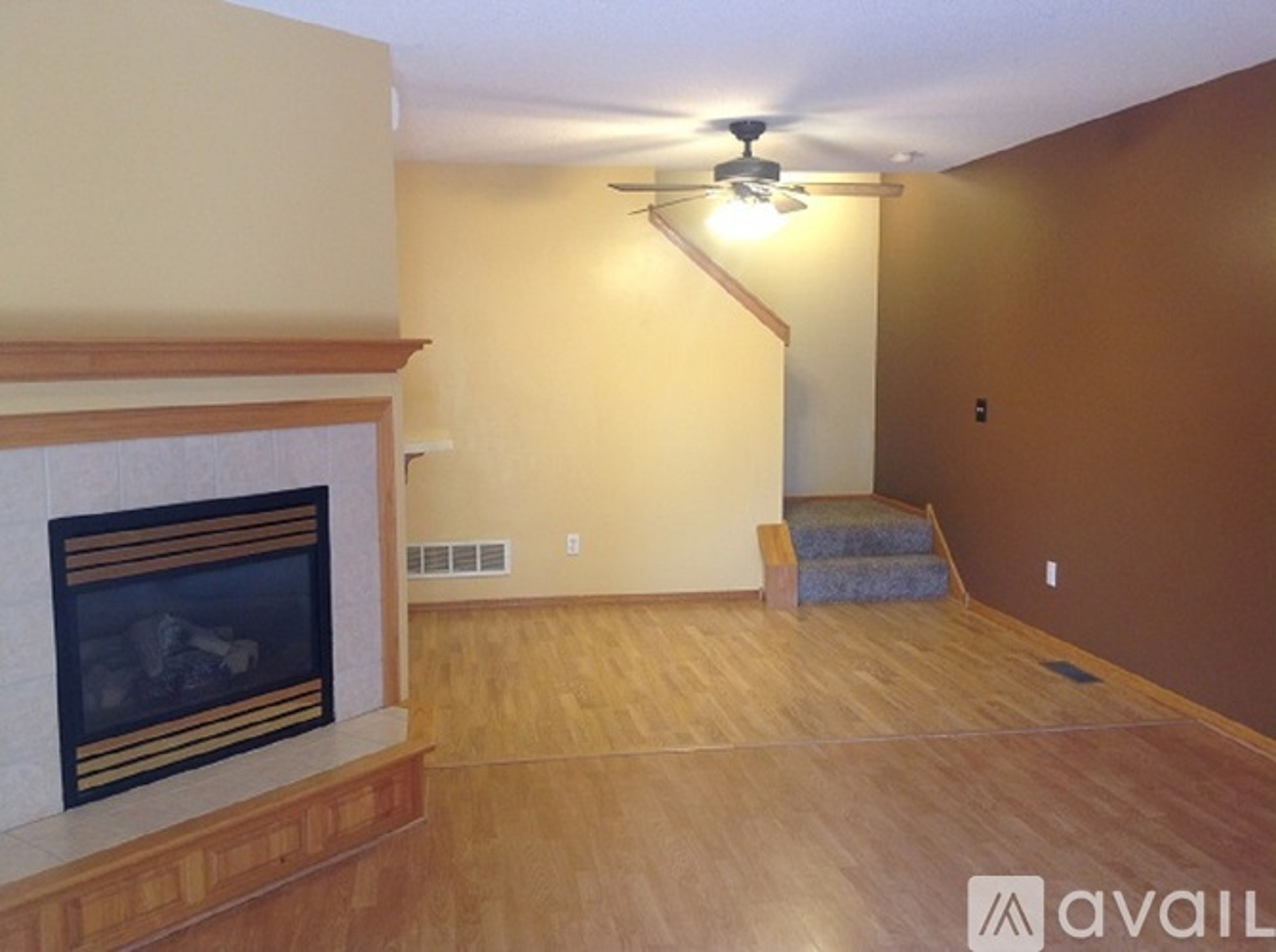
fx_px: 1288
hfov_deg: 52.7
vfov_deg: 40.6
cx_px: 638
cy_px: 476
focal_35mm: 35
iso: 80
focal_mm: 4.28
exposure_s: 1/15
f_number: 2.4
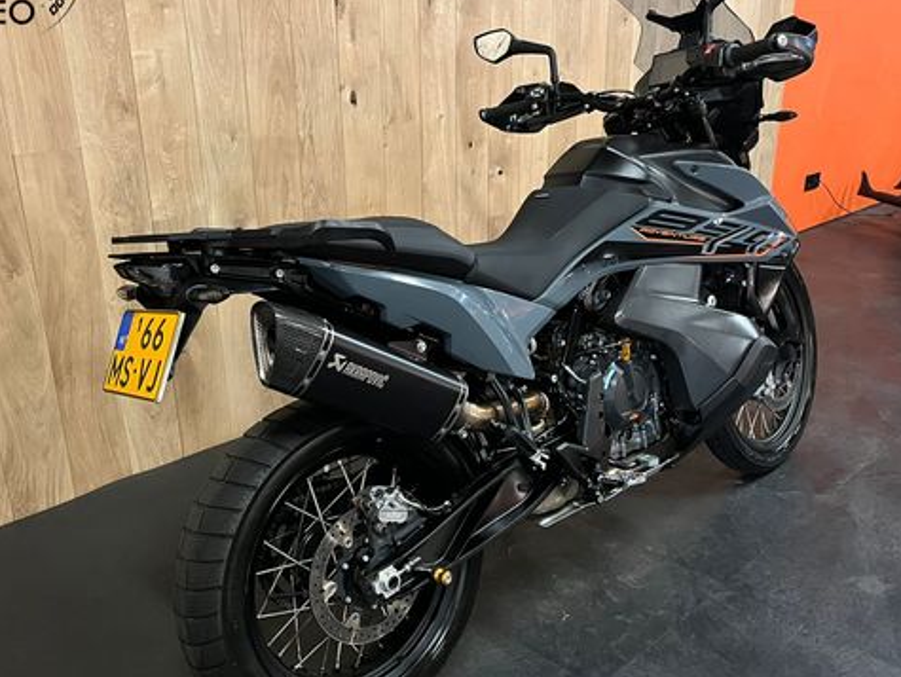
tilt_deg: -21.6
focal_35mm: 35
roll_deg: +0.0
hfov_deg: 52.6
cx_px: 451
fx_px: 912
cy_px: 347
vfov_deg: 40.7
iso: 500
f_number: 1.6
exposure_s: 1/25
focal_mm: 5.1
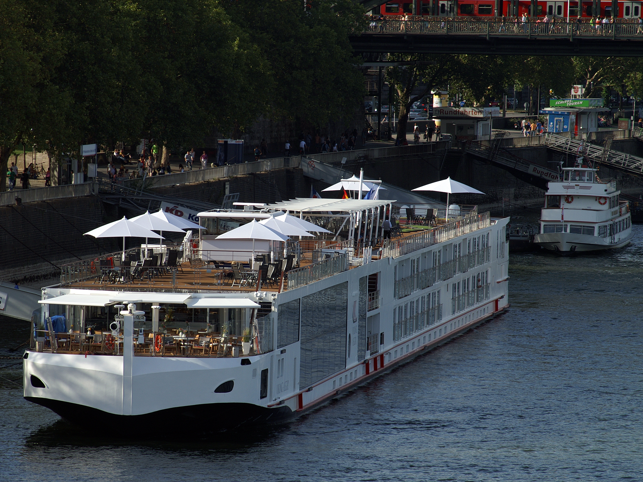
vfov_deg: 4.6
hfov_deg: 6.1
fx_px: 6055
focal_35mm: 326
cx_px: 283
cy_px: 241
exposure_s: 1/250
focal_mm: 200
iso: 100
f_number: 9
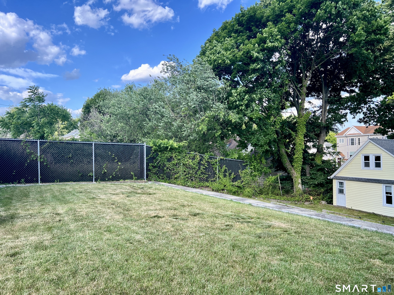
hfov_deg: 67.3
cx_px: 197
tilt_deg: -0.2
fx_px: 296
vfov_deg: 53.1
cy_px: 148
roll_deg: +1.1
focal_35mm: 26
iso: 50
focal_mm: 5.7
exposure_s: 1/769
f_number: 1.5
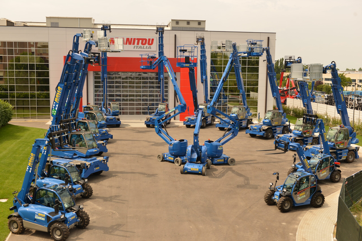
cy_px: 120
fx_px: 382
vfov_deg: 35.1
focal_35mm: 38
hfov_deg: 50.7
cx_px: 181
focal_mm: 38
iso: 400
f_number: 5.6
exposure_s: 1/1250
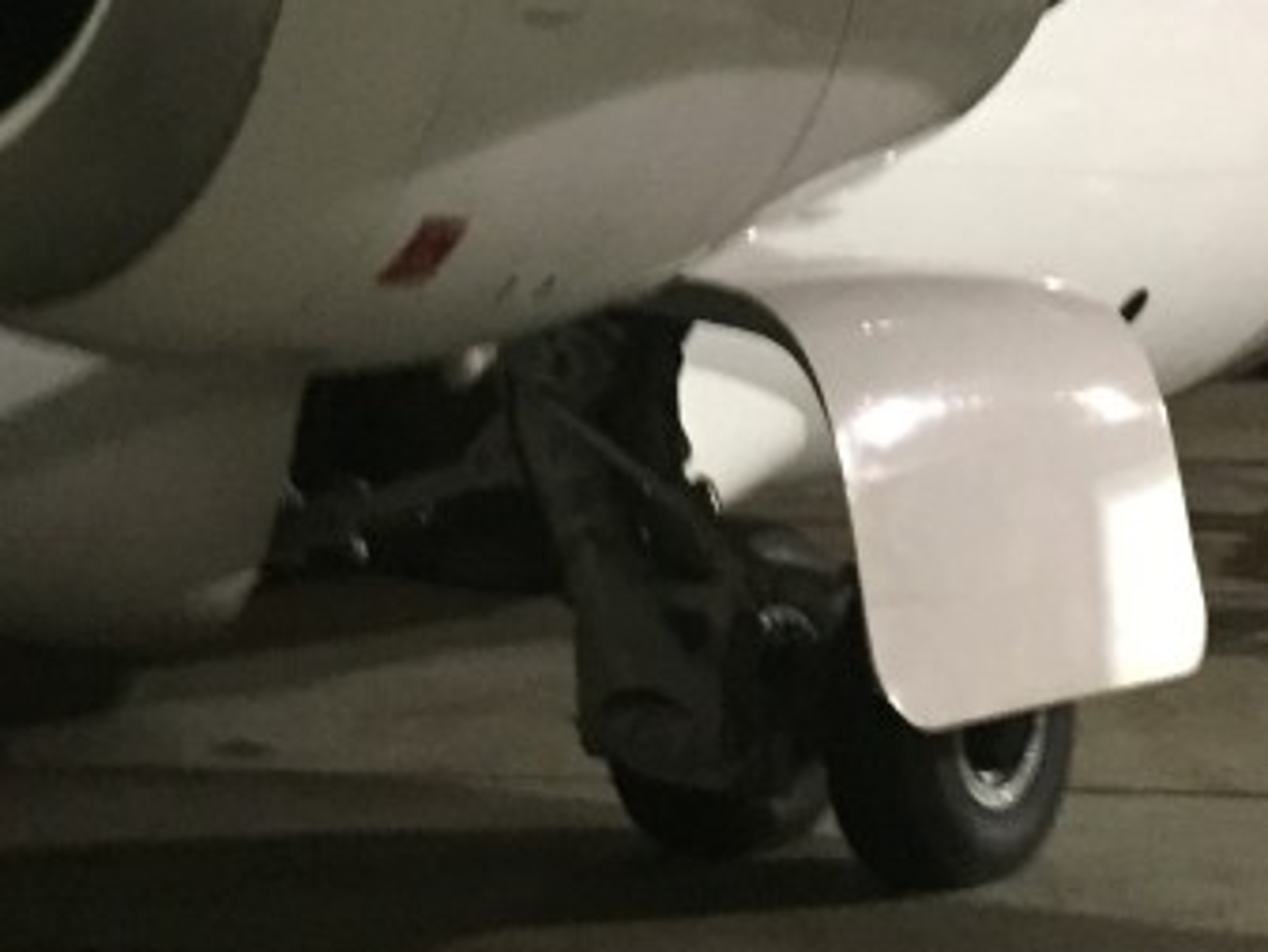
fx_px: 3225
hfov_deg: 22.2
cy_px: -75
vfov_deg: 16.3
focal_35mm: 88
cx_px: 722
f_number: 2.2
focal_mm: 4.15
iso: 320
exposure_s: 1/17
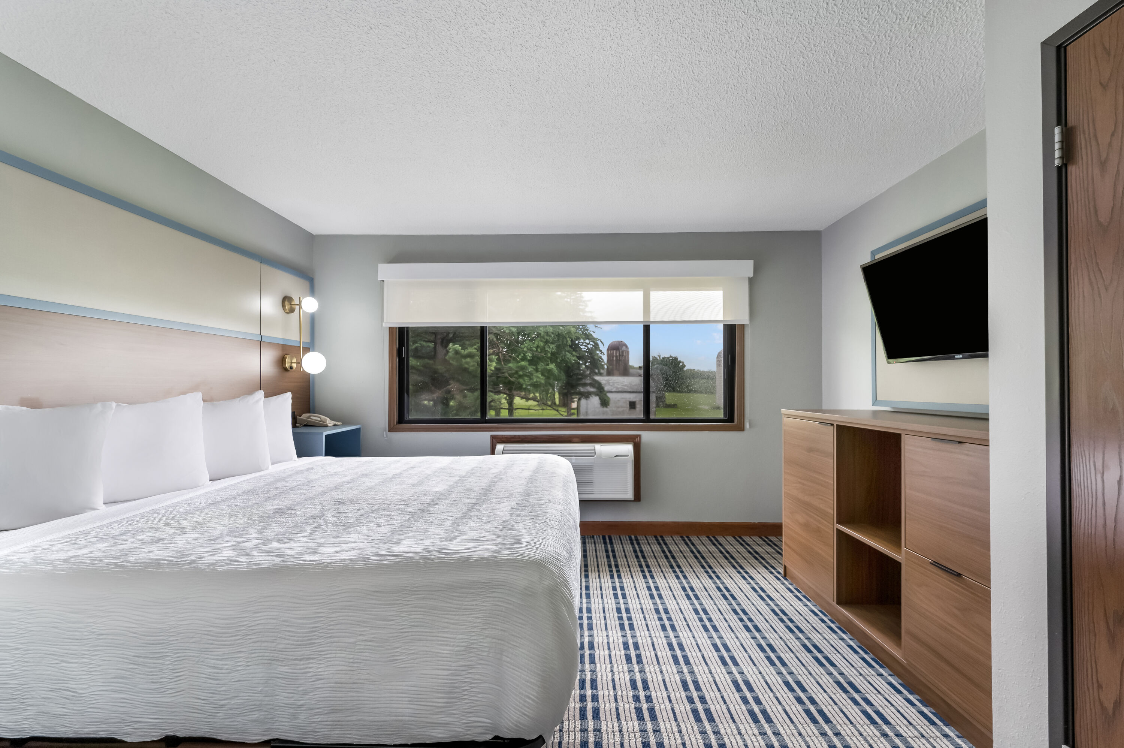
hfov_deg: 104.3
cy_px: 374
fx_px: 437
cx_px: 562
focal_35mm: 14
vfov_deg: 81.1
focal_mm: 14
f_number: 8
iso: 500
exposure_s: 1/320
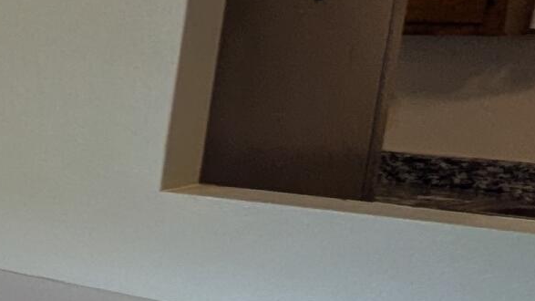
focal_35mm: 78
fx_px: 1106
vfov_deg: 15.5
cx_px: -818
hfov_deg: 14.2
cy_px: 184
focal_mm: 1.83
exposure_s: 1/131
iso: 63
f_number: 2.2
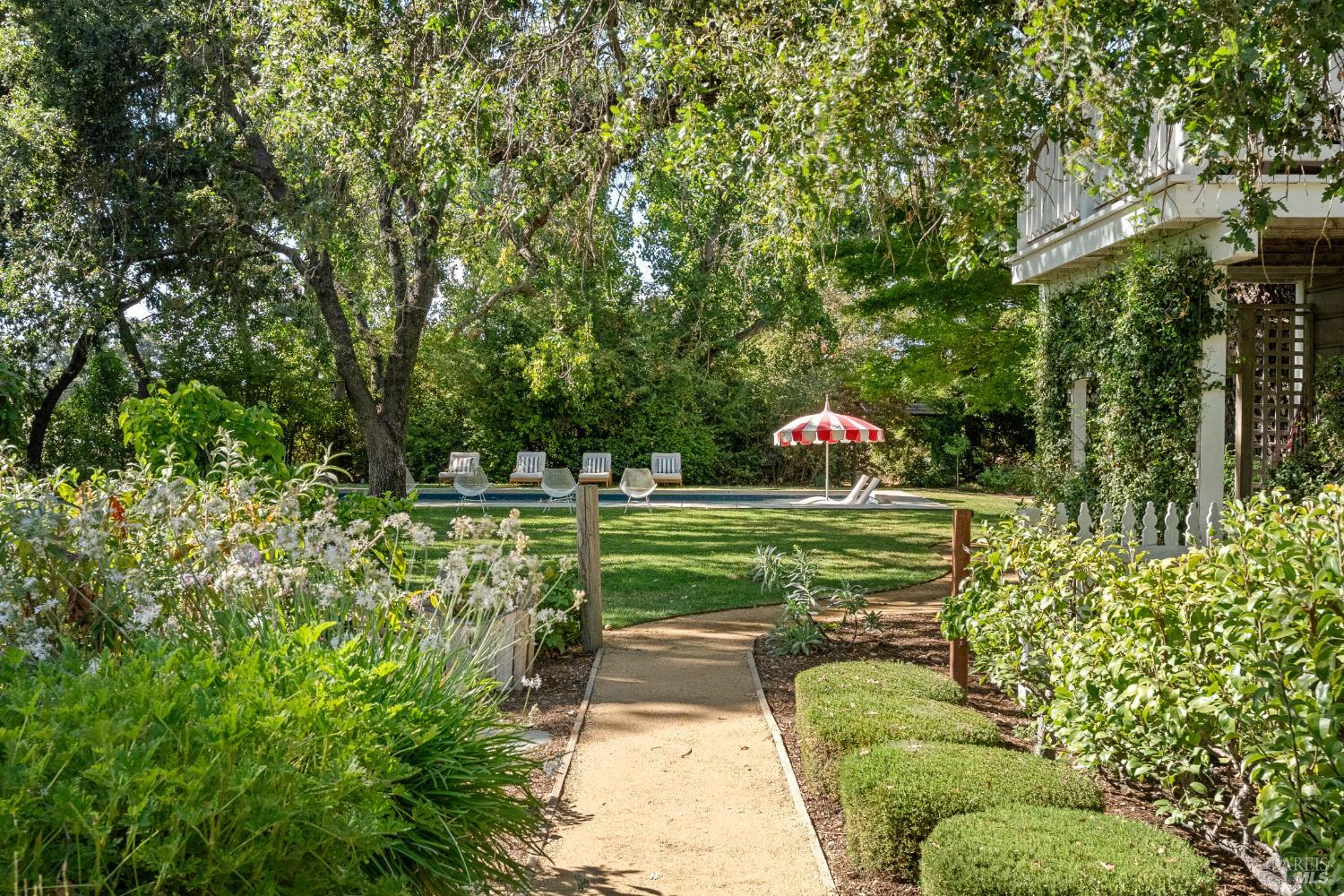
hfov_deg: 53.1
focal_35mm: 36
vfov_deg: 36.9
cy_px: 448
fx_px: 1344
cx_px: 672
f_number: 9
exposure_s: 1/640
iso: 1600
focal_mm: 24
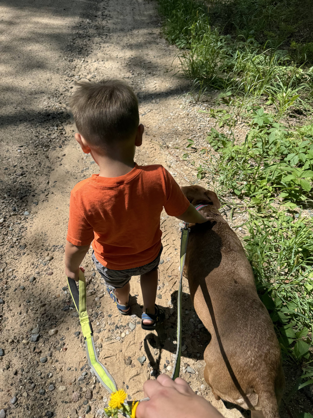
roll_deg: -2.1
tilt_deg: -42.7
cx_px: 156
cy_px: 209
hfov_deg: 56.8
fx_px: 289
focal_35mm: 24
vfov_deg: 71.6
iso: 80
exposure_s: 1/2833
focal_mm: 6.76
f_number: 1.78
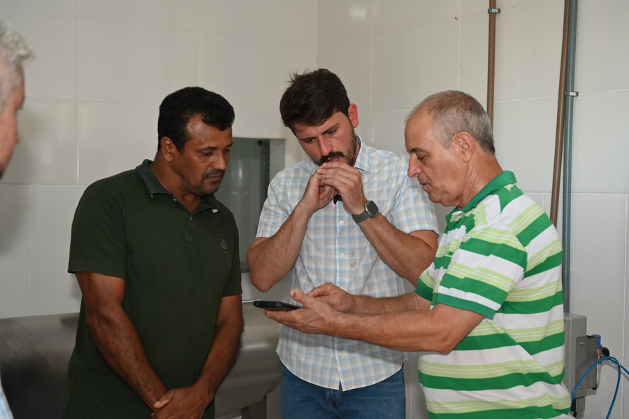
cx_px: 314
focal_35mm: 50
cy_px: 210
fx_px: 873
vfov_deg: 27.0
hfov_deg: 39.6
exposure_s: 1/60
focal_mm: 50
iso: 800
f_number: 4
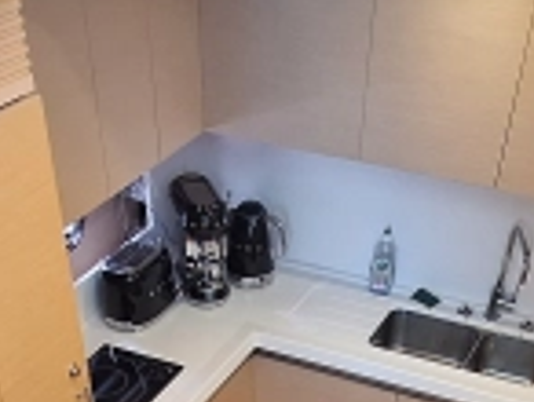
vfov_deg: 22.6
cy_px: 649
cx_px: 271
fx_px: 757
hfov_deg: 38.8
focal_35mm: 49
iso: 200
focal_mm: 1.74
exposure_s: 1/50
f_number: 2.2
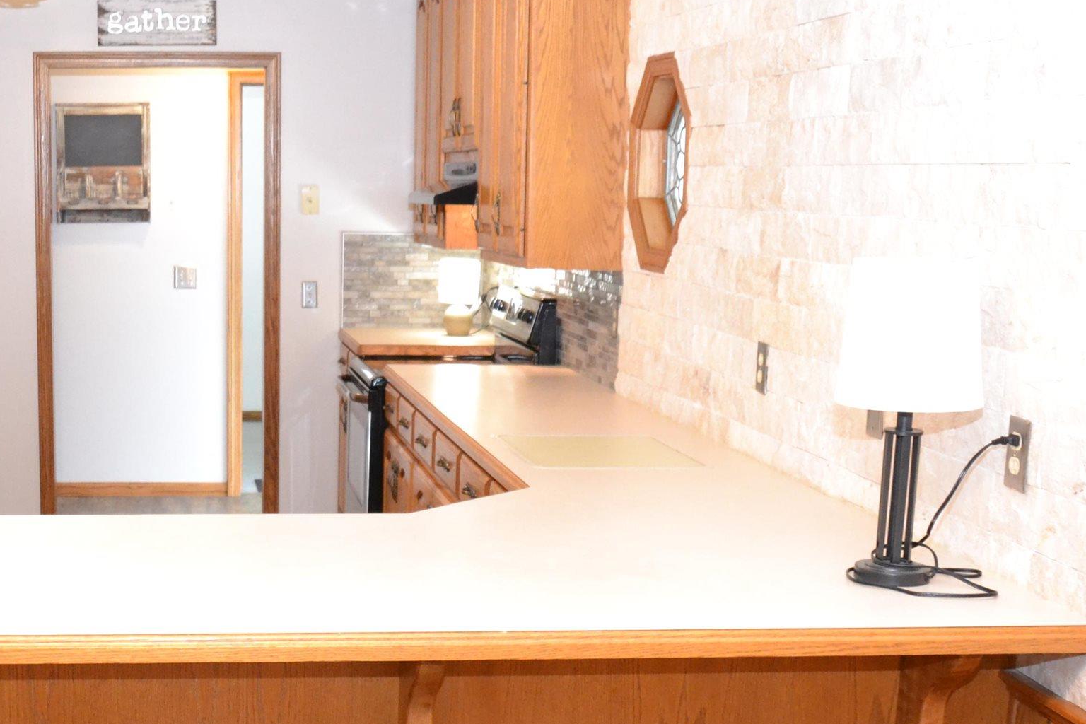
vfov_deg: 24.7
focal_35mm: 54
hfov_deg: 35.6
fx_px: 1629
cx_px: 209
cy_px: 558
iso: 2200
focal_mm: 18
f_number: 3.5
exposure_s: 1/60
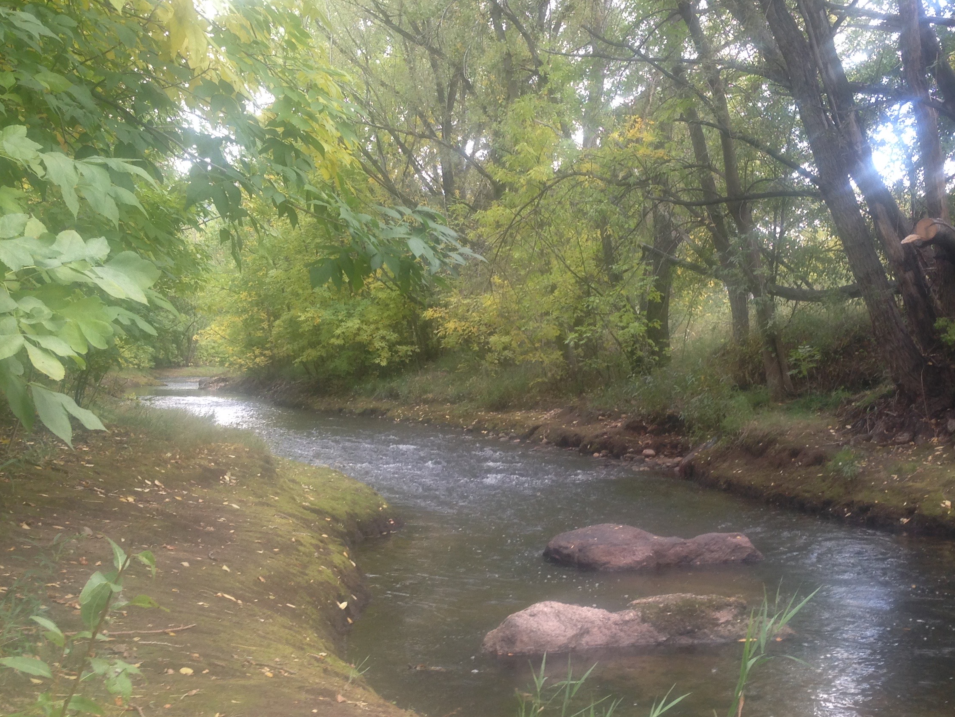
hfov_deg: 39.4
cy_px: 418
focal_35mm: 48
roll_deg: -0.4
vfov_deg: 30.2
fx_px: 1324
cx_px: 595
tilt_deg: -2.9
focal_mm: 4.12
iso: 50
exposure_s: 1/60
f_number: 2.4
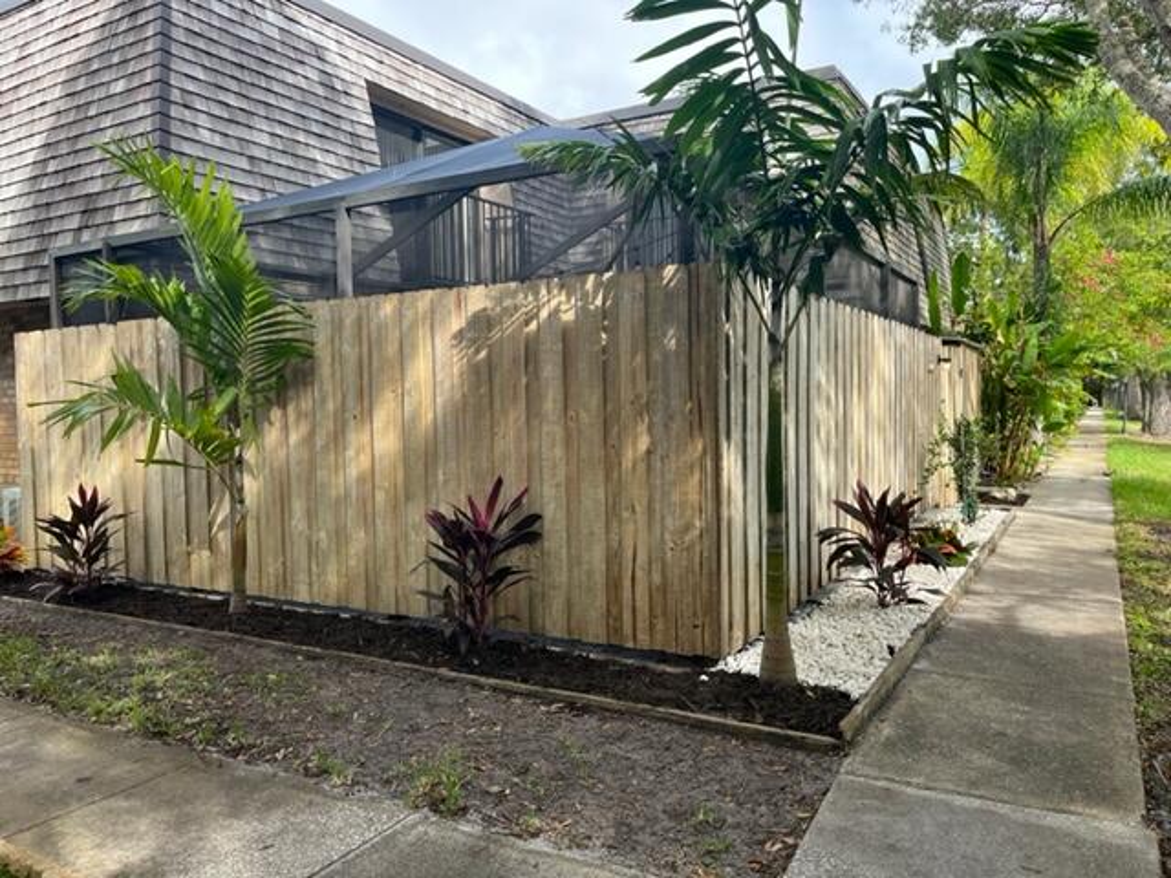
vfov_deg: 53.1
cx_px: 586
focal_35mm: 26
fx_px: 880
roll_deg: +1.2
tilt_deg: -2.4
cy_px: 439
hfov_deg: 67.3
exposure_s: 1/550
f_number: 1.6
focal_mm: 5.1
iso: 50
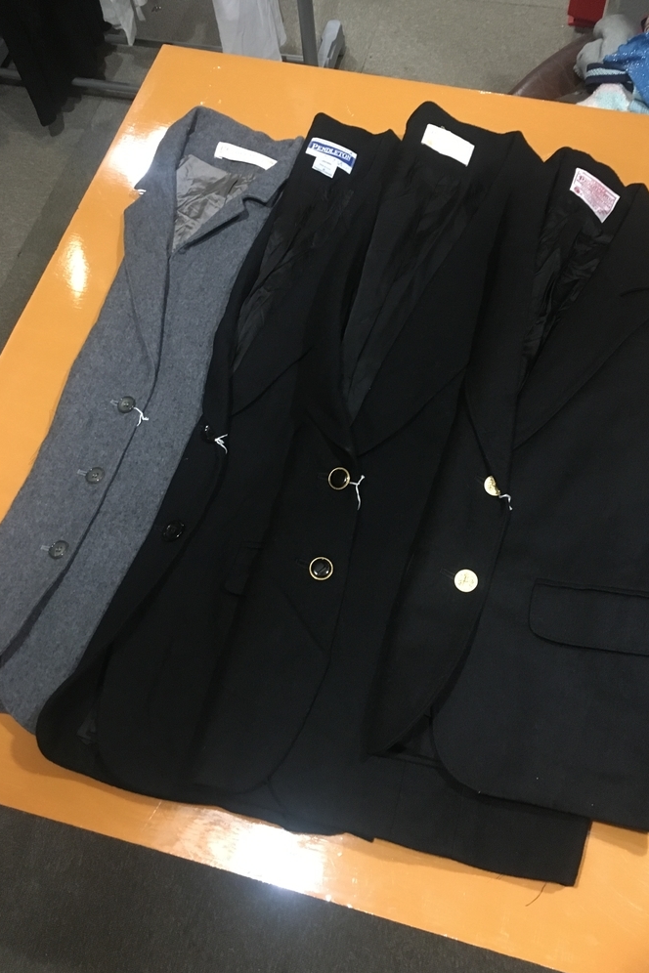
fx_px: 838
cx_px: 365
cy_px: 486
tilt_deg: -63.8
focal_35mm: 31
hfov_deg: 42.2
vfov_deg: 60.3
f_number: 2.2
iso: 400
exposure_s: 1/15
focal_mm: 4.15
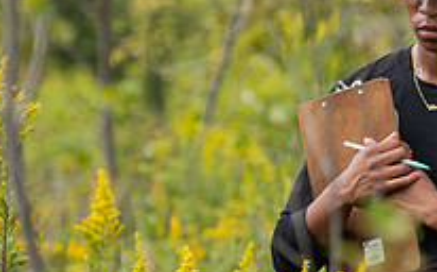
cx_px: 583
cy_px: 118
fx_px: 3591
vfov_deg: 4.3
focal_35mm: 302
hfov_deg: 6.9
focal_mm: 105
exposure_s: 1/400
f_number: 3.5
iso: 80
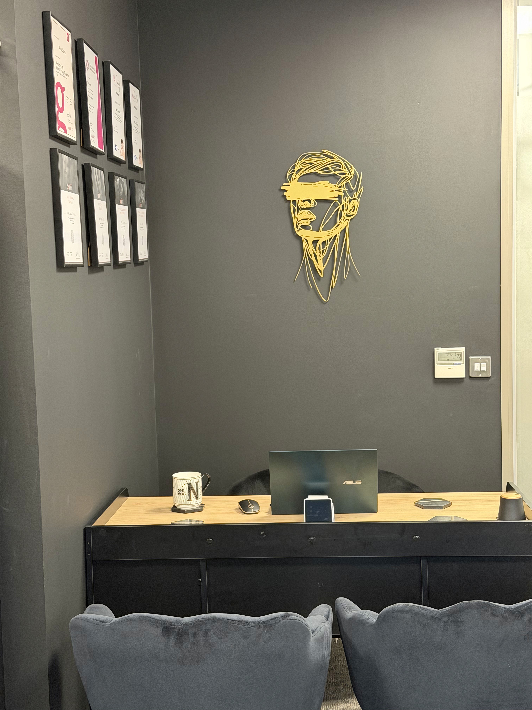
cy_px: 355
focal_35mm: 48
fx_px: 984
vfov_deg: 39.7
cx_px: 266
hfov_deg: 30.3
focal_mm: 6.76
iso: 320
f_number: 1.78
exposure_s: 1/33
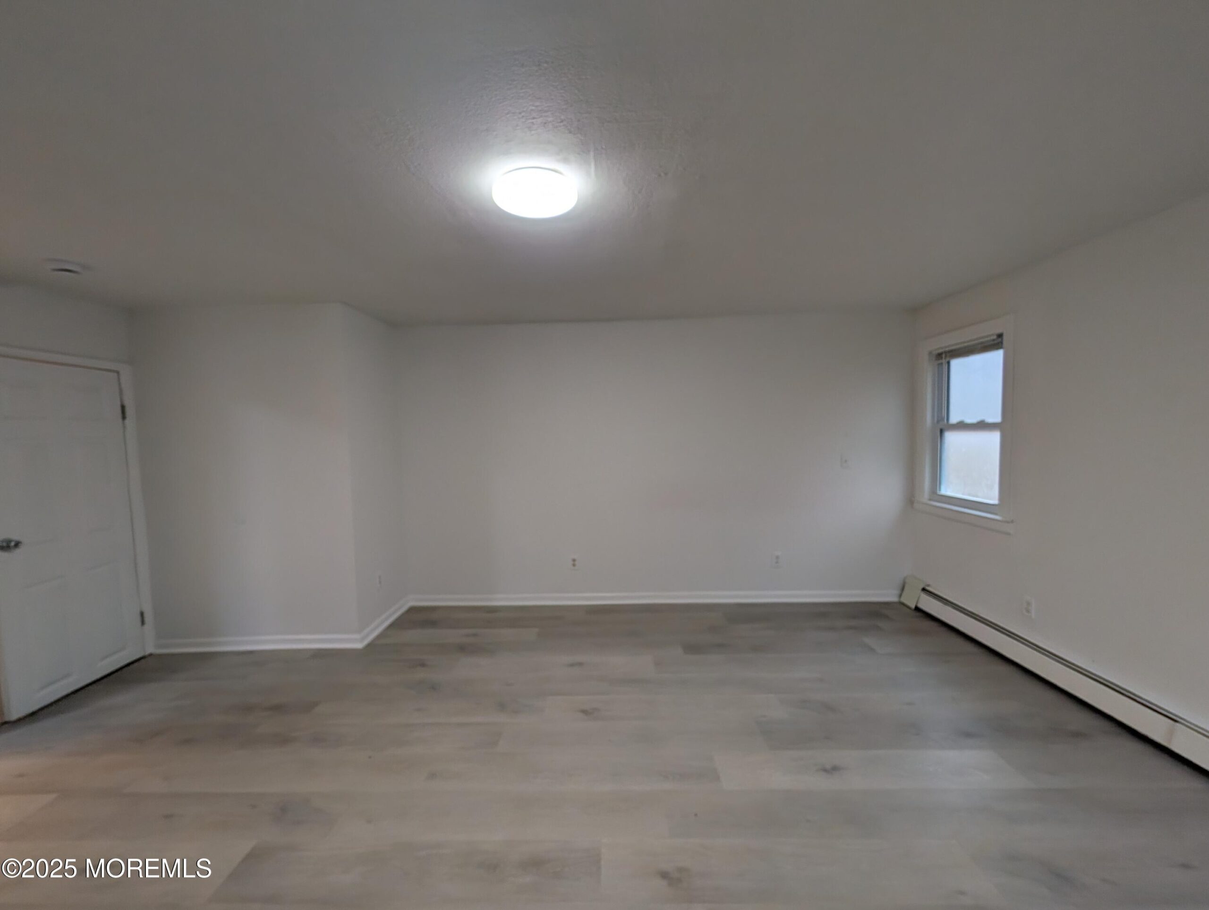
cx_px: 604
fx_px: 420
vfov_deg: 94.6
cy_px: 455
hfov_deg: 110.5
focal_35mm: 12
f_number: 1.7
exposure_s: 1/130
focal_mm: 2.02
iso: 46
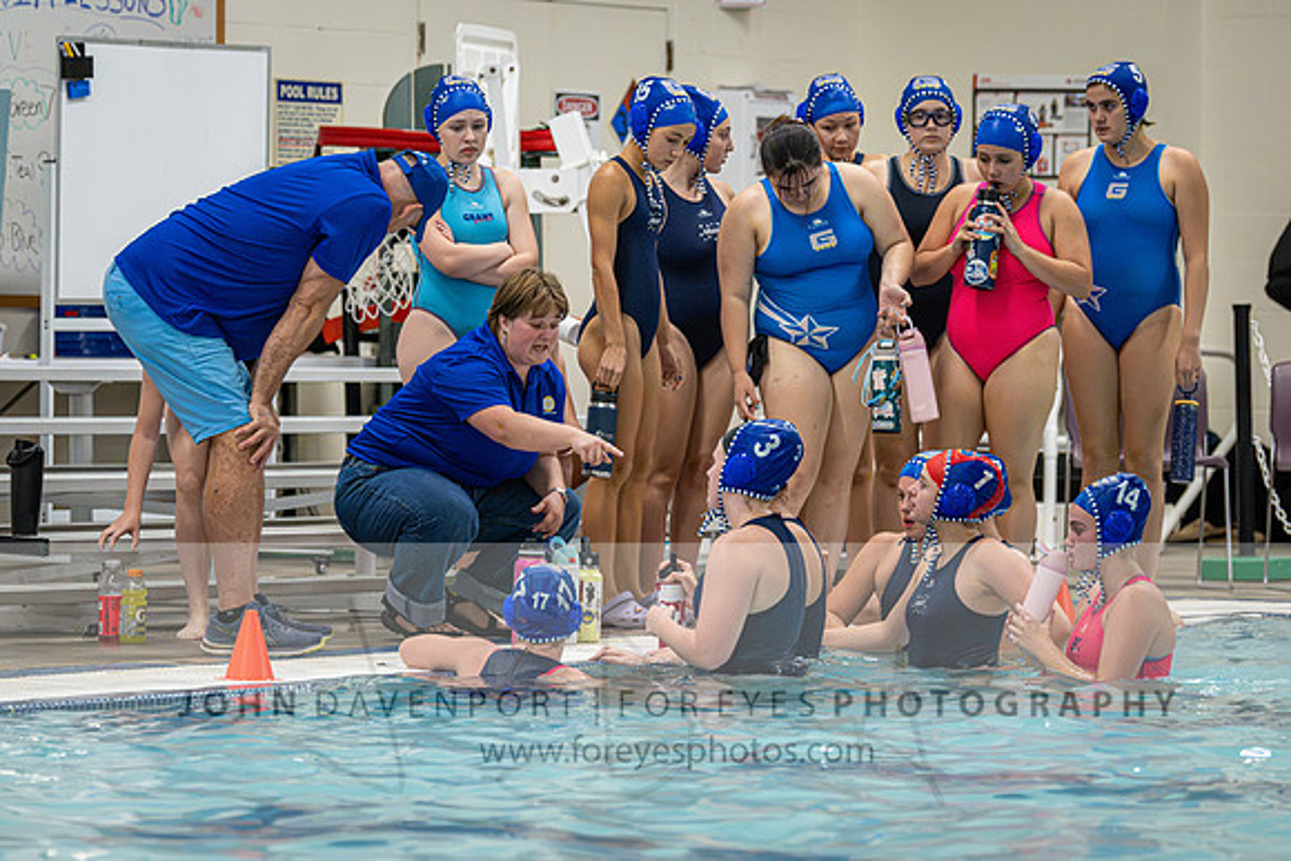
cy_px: 338
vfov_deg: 6.9
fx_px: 7192
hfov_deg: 10.3
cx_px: 684
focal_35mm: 201
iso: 16000
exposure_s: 1/1000
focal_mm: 165
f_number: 4
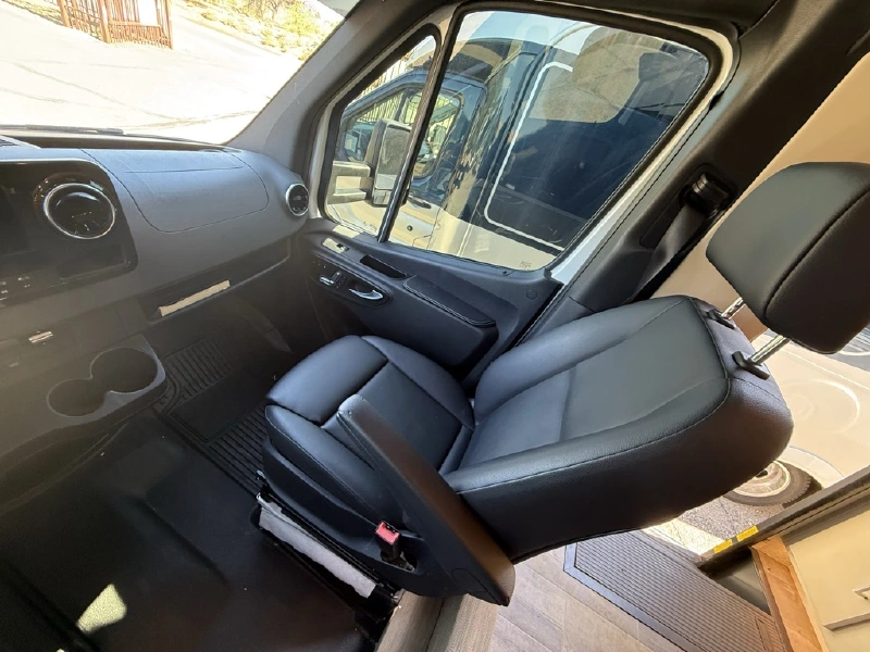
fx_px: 352
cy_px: 326
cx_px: 435
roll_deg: -21.5
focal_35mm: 14
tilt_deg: -32.8
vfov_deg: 85.7
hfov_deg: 102.1
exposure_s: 1/71
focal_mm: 2.22
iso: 320
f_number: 2.2
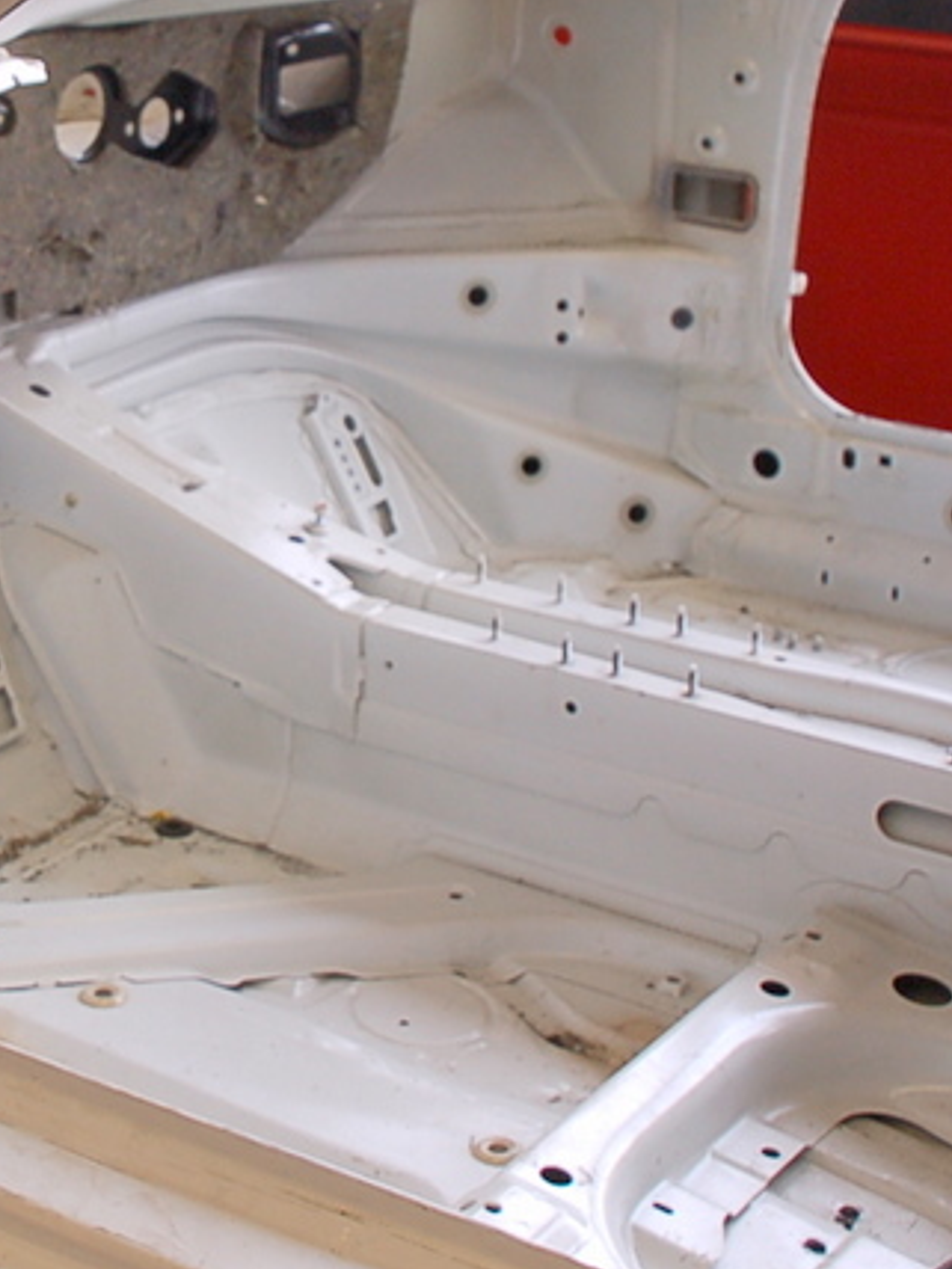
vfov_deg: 22.6
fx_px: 3159
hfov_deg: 17.0
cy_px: 408
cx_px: 196
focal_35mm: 86
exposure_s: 1/100
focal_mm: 25
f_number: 5
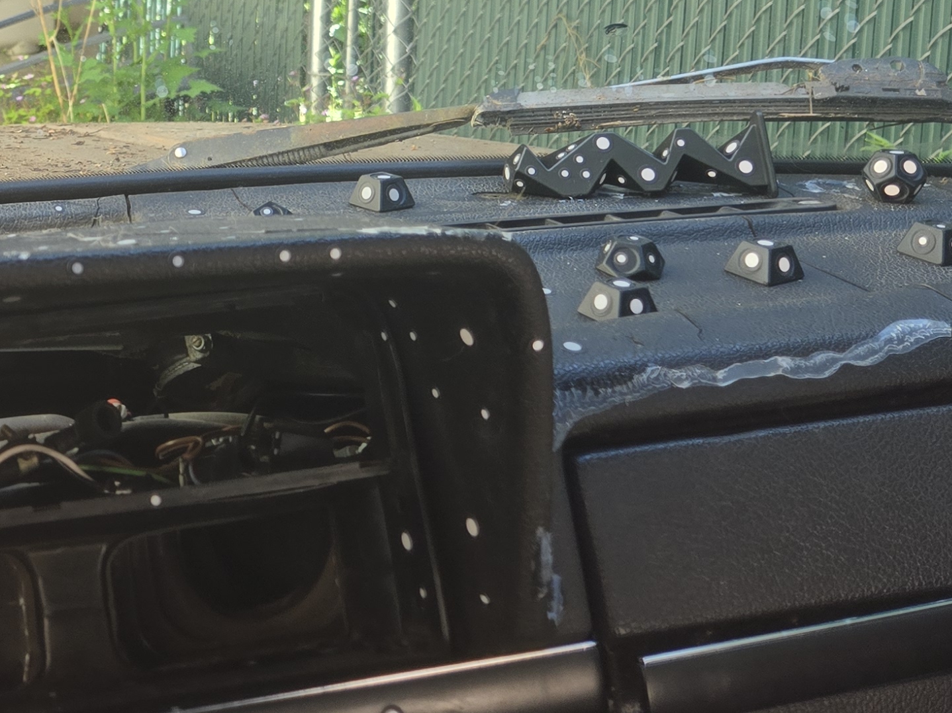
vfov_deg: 22.2
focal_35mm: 64
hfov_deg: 27.9
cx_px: -64
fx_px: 1760
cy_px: 34
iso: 32
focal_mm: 5.4
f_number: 1.8
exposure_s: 1/180
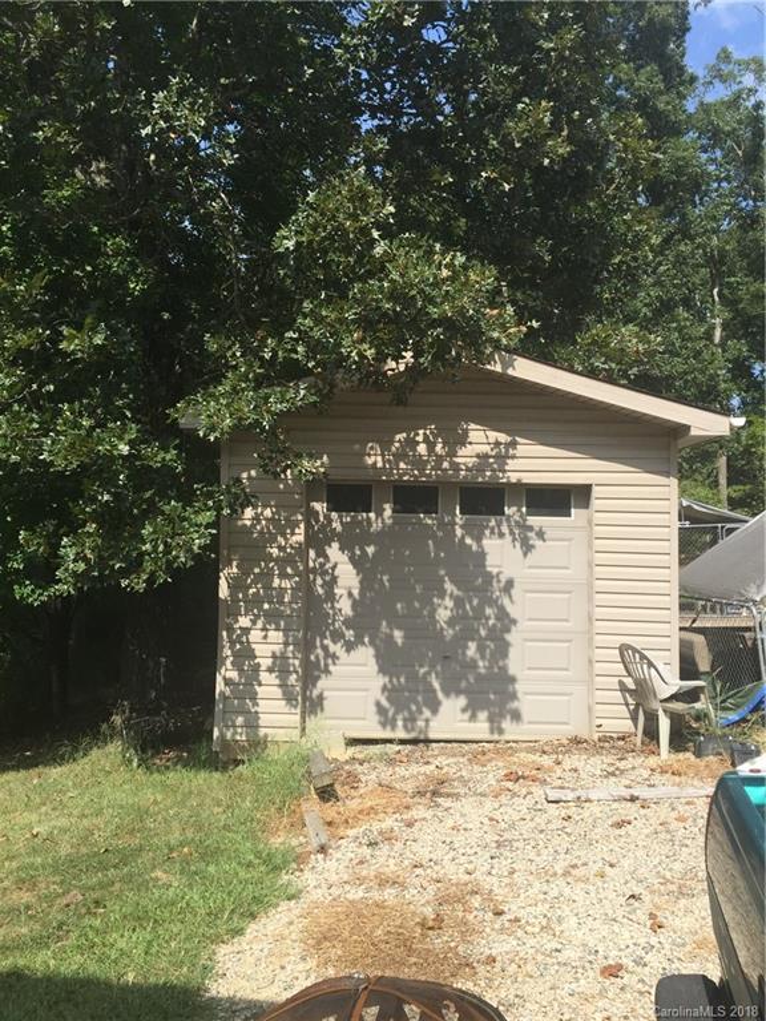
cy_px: 510
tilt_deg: +3.8
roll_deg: -1.4
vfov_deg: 61.7
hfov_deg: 48.2
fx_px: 856
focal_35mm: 29
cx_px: 383
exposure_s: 1/1721
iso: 32
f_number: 2.2
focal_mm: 4.15
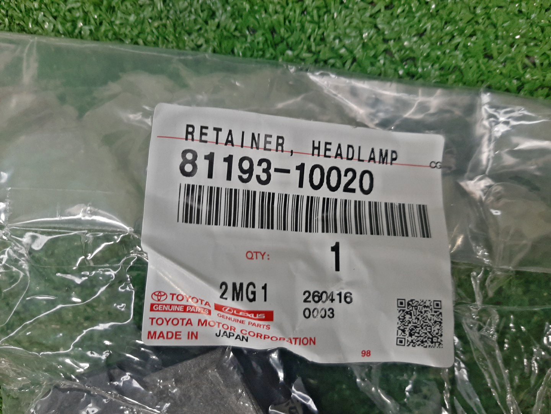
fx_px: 414
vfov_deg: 53.1
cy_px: 207
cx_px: 276
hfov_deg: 67.3
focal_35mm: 26
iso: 188
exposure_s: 1/33
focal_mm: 3.93
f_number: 1.7
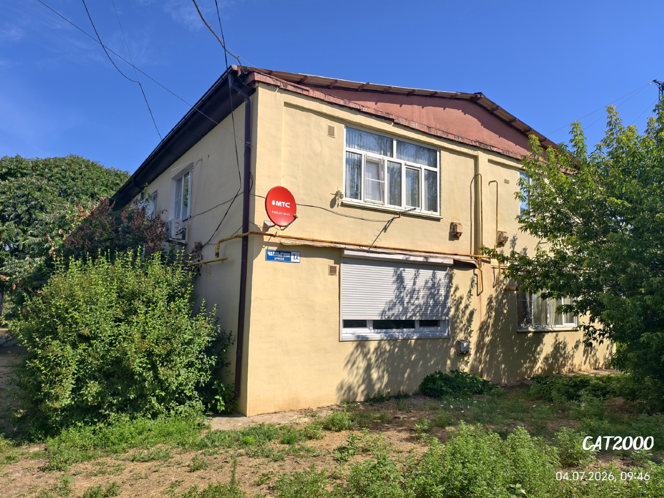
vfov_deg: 58.9
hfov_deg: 73.9
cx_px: 332
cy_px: 249
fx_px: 441
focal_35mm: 23
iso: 72
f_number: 1.57
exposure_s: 1/4219
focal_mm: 6.54
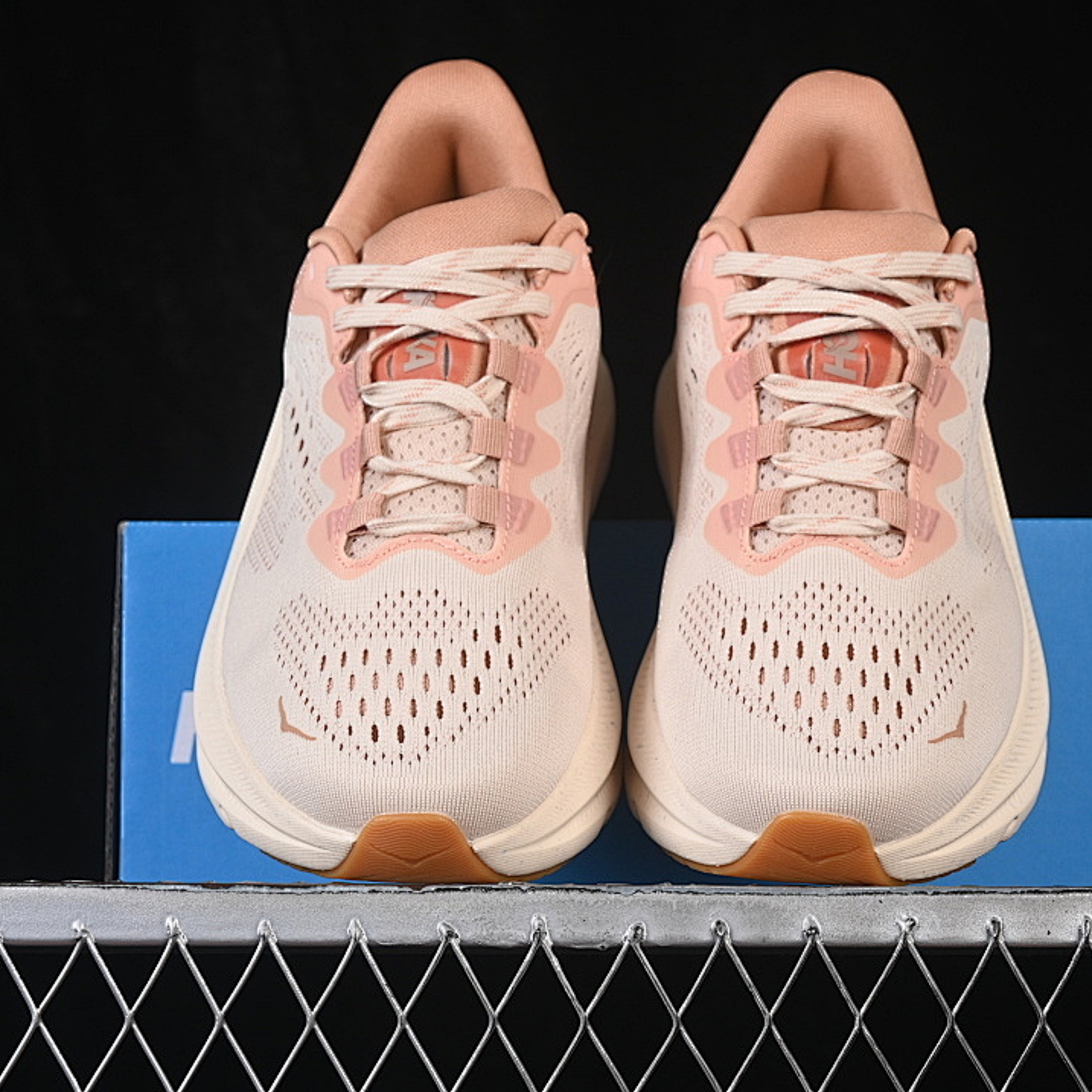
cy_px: 545
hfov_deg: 18.1
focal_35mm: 96
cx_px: 635
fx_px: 3426
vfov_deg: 18.1
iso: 160
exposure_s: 1/80
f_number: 8
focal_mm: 50
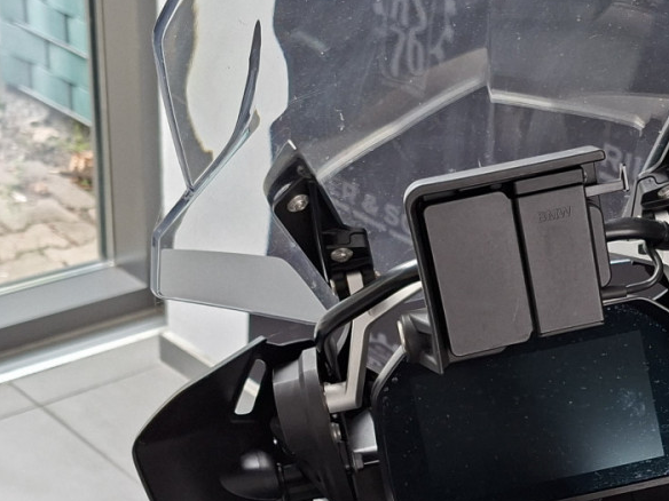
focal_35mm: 63
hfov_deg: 29.9
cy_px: 424
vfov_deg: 22.8
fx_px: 1218
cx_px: 548
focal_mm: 5.54
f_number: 1.8
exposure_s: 1/120
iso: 64
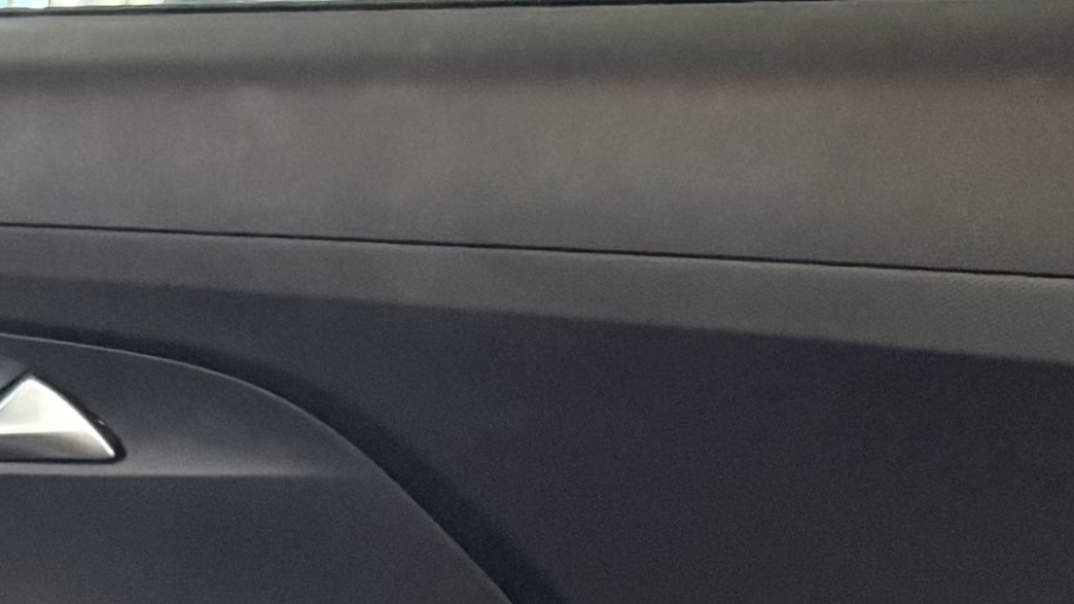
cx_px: -80
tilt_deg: -27.1
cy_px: 1669
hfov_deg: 13.6
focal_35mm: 155
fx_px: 4414
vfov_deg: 7.1
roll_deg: -0.6
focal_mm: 5.96
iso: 640
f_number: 1.6
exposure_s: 1/37
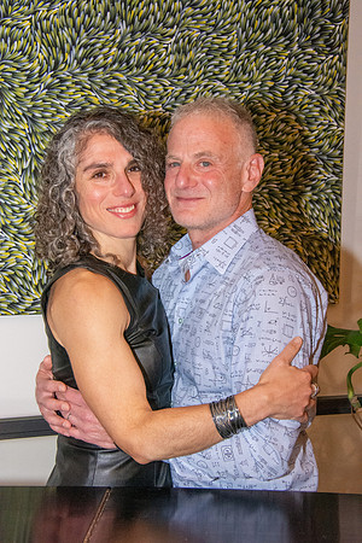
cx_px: 181
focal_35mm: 75
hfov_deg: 18.2
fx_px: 1131
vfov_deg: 27.0
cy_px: 272
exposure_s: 1/100
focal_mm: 50
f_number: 13
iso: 5000
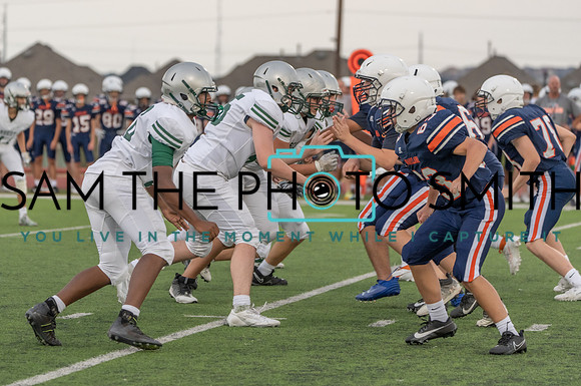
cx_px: 259
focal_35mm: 229
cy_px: 171
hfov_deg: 9.0
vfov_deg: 6.0
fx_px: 3686
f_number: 5.6
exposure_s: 1/1000
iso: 1250
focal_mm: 206
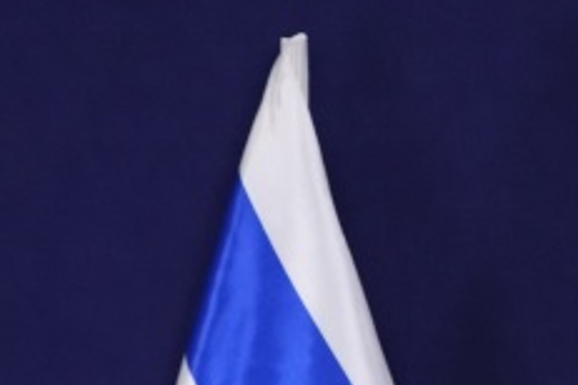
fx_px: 6727
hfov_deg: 4.9
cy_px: 725
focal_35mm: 419
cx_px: 113
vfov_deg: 3.3
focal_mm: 101
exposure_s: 1/250
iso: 4000
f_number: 3.5
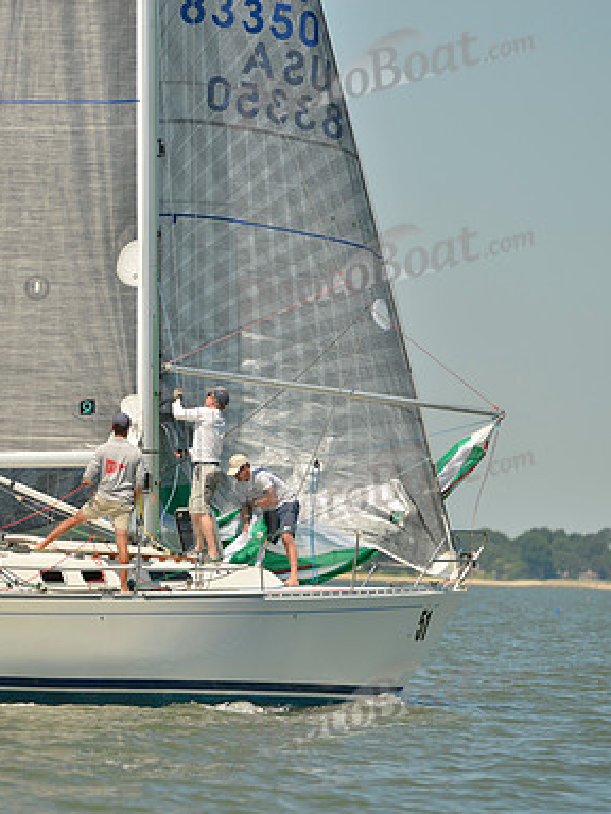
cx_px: 127
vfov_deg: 4.7
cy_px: 408
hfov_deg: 3.5
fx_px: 9908
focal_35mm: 421
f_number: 5.6
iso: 200
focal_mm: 290
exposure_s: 1/1600
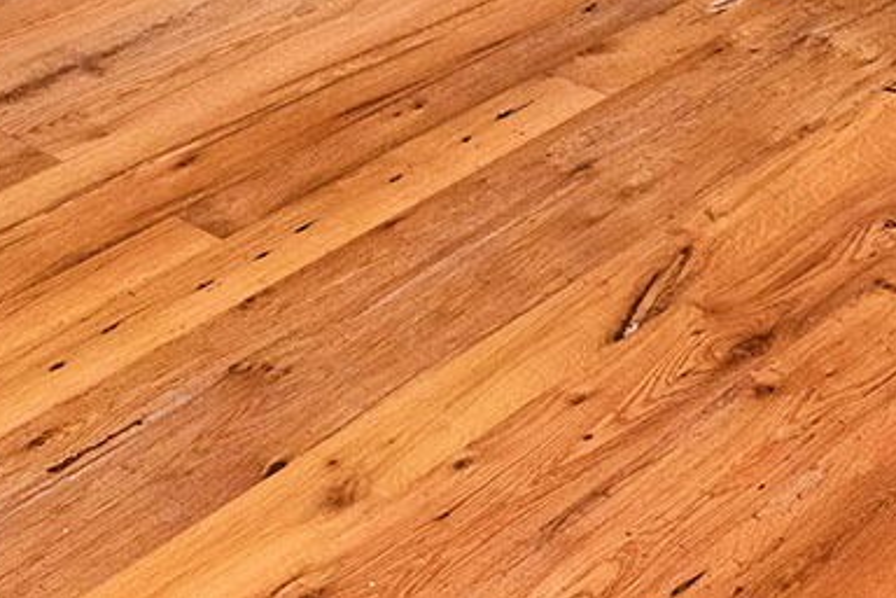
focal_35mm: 103
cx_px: 891
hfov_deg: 19.3
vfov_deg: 10.2
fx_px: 2563
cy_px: -1113
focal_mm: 18
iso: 400
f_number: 8
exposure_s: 1/6
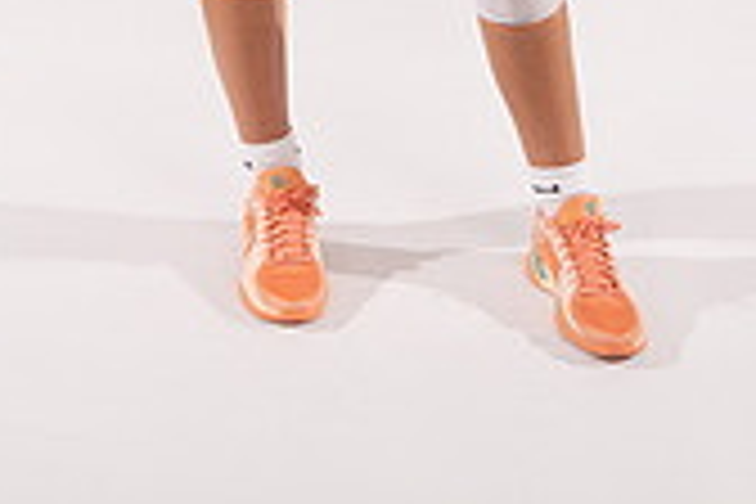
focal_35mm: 117
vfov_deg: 10.8
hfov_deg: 17.5
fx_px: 2449
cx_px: 288
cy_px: -490
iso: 250
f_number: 4
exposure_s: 1/250
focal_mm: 43.6
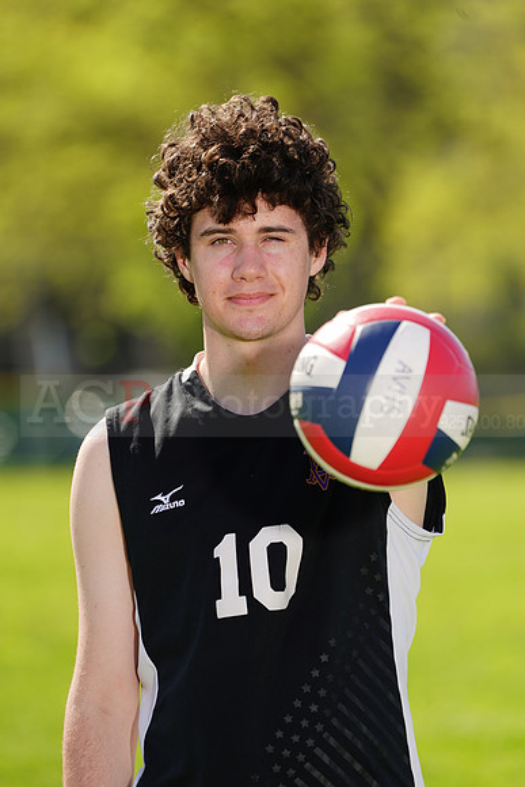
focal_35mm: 400
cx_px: 262
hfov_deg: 3.4
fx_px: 8744
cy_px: 394
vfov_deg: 5.2
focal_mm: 400
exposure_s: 1/200
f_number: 6.3
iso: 64
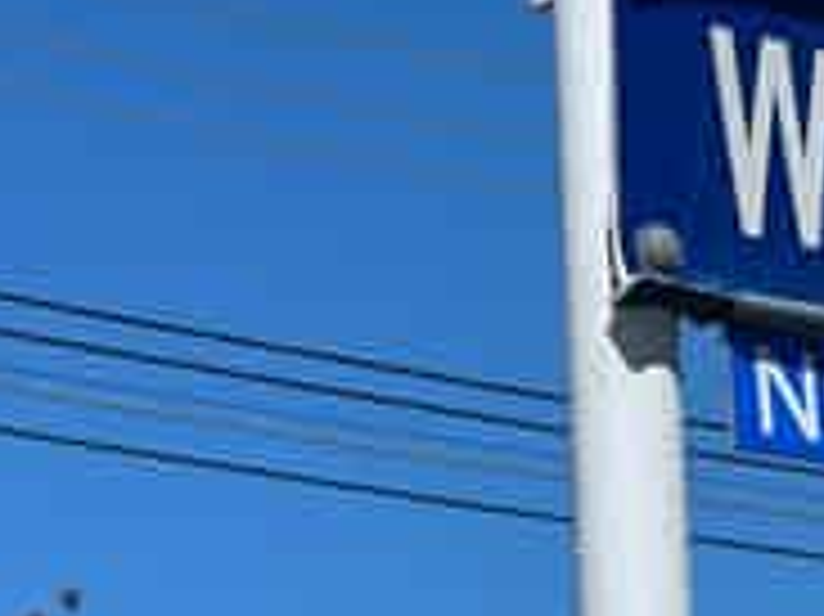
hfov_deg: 9.4
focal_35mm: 207
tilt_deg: +15.1
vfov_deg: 7.2
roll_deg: +2.0
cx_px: 1087
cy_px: 160
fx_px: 4924
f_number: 2.8
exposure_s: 1/1107
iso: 32
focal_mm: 9
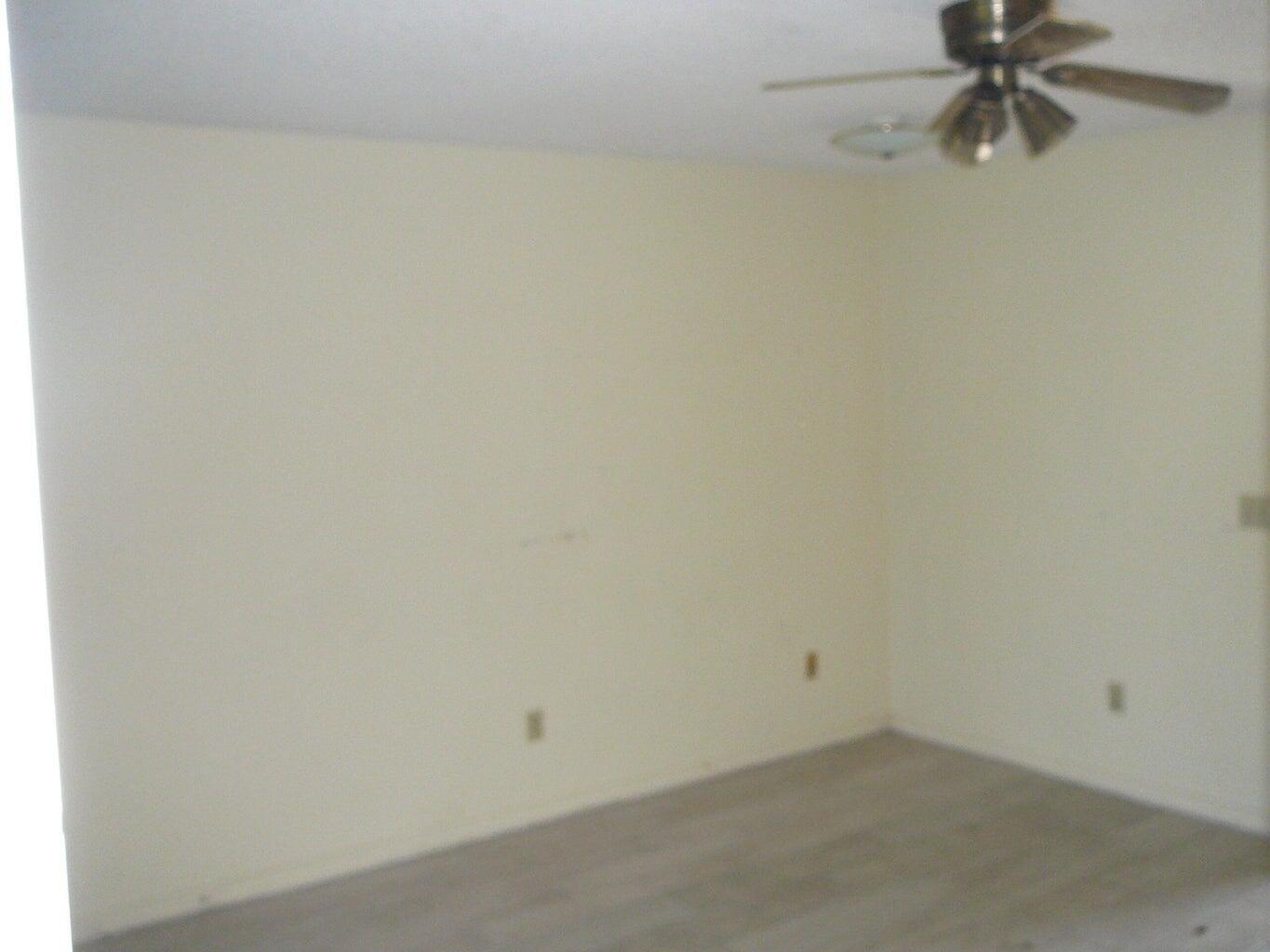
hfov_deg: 52.6
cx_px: 635
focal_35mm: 35
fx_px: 1284
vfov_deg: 40.7
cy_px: 476
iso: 200
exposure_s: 1/30
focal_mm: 5.2
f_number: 2.8
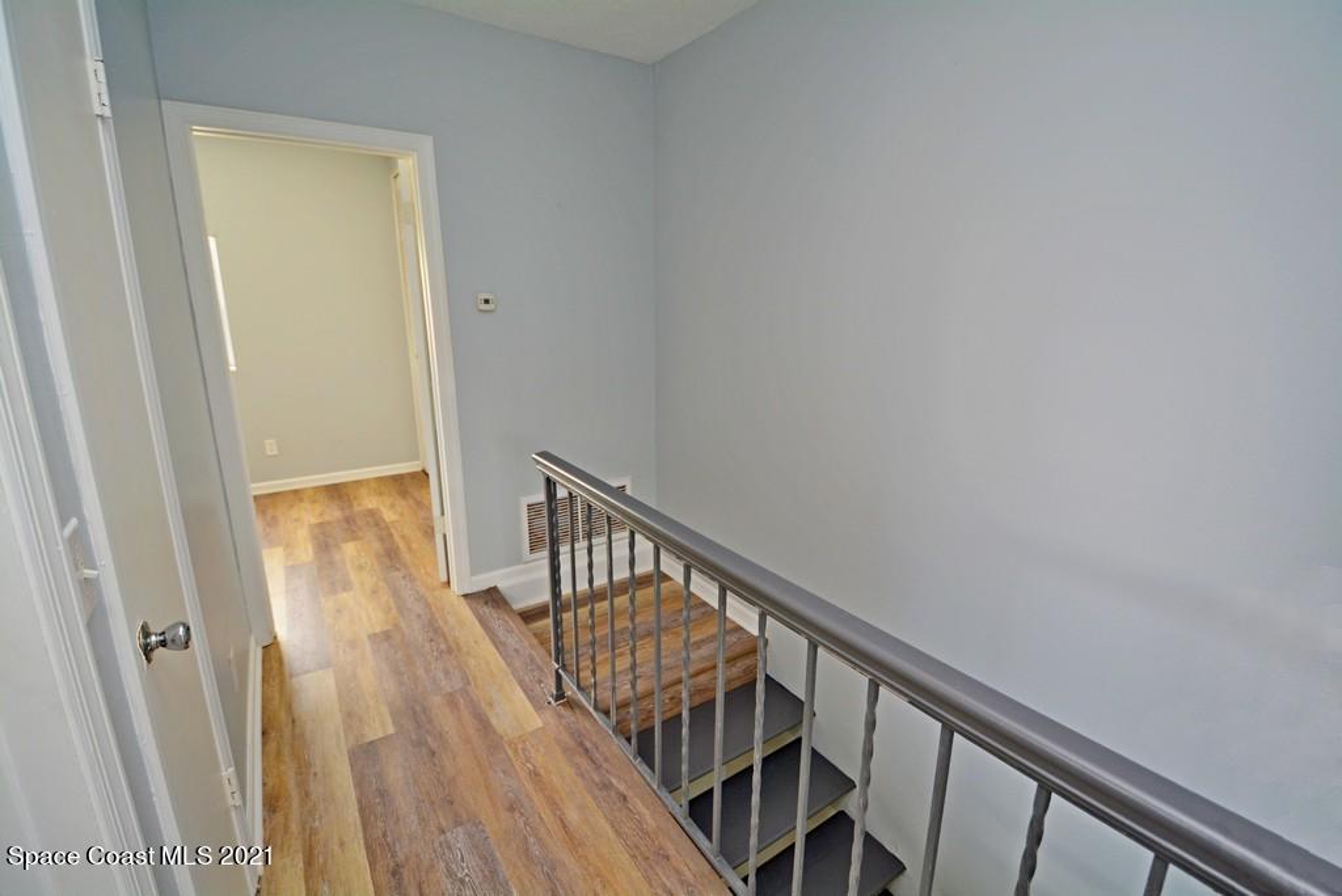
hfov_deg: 100.4
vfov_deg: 77.4
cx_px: 671
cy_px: 448
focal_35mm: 15
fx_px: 559
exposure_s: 1/60
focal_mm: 10
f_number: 4
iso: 400
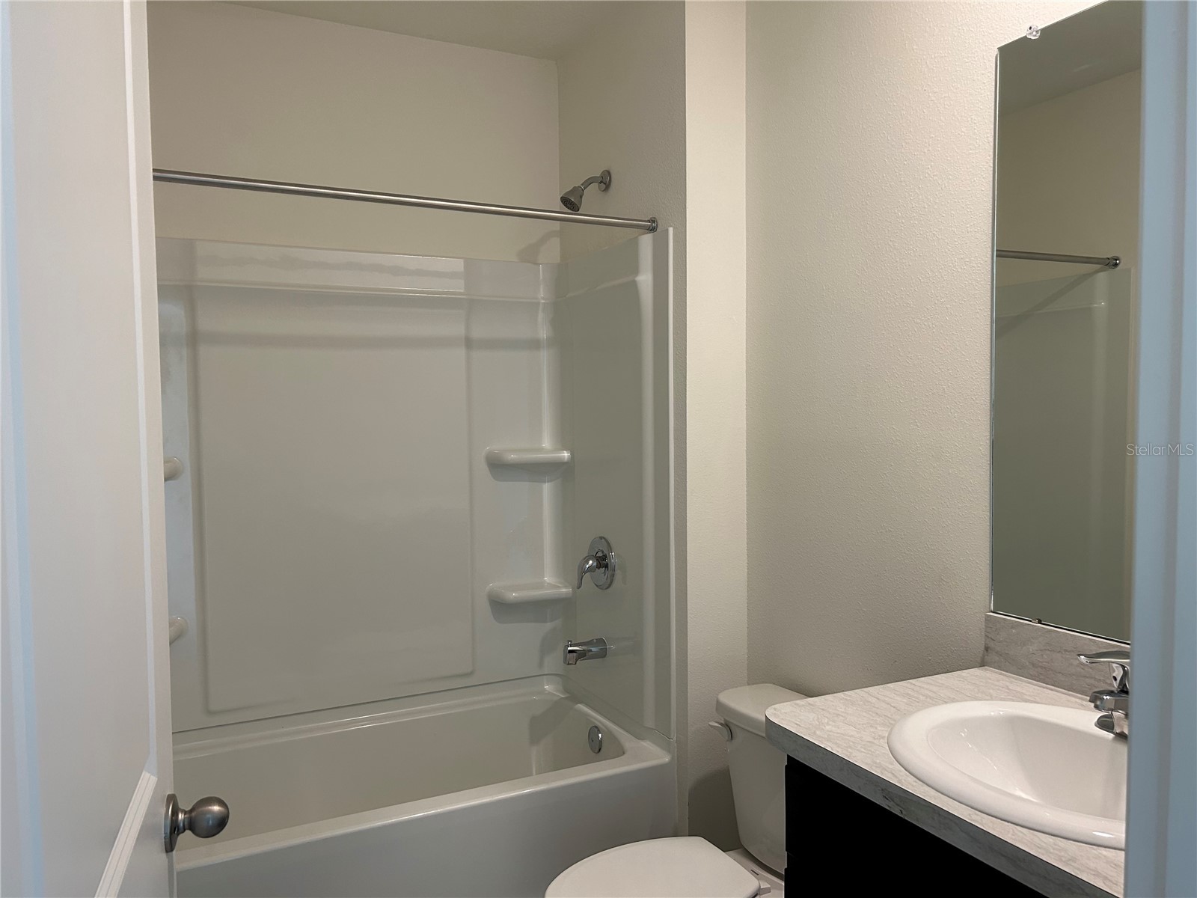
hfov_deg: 67.3
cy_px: 449
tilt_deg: -2.2
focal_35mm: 26
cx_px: 598
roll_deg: +0.0
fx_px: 899
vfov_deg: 53.1
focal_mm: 5.7
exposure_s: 1/120
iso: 100
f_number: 1.5
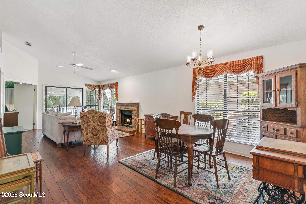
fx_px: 145
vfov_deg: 70.5
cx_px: 153
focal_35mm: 17
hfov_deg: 93.3
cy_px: 102
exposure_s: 1/1.67
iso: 250
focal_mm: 17
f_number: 8
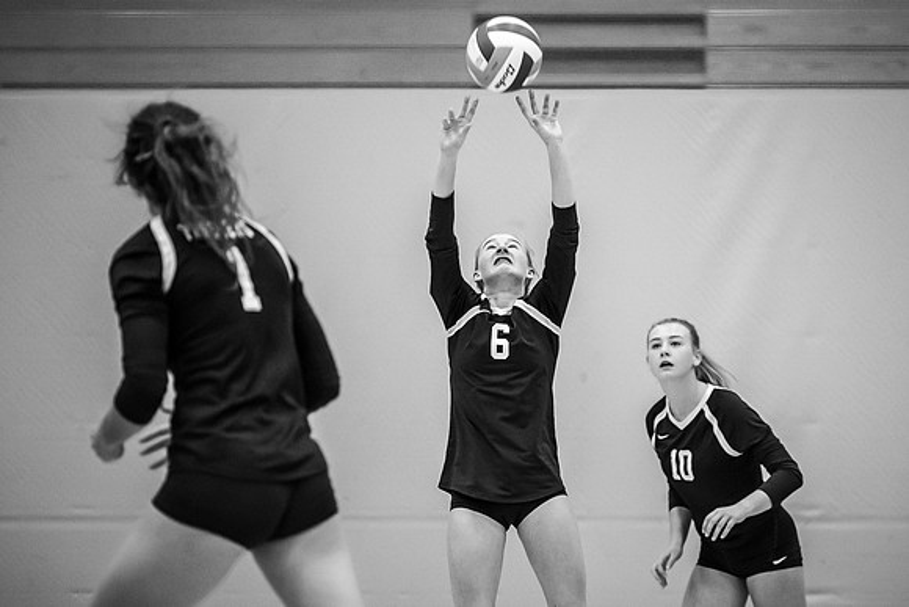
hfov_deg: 9.4
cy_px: 355
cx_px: 526
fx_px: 5510
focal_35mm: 218
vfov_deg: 6.3
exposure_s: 1/800
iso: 8000
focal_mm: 135
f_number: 2.8
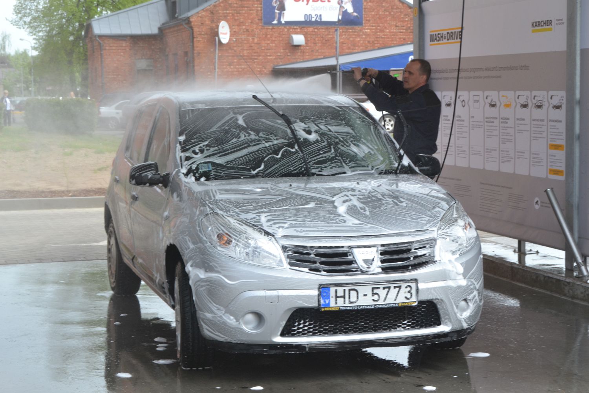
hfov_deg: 28.1
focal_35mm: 72
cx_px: 294
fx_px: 1178
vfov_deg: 18.9
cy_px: 196
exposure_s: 1/200
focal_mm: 48
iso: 400
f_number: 10
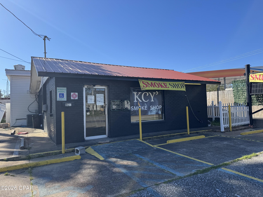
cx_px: 132
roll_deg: +2.0
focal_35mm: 24
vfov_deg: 56.8
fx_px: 182
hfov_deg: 71.6
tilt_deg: +2.1
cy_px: 98
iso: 80
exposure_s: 1/3096
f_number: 1.78
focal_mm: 6.76
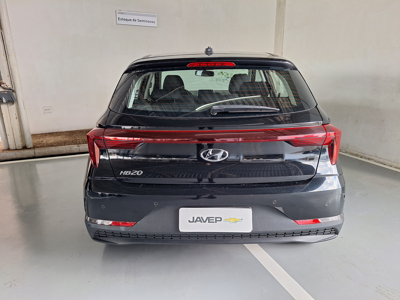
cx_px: 200
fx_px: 266
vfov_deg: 58.9
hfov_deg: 73.9
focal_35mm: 23
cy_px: 150
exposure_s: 1/40
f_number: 1.8
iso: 64
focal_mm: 5.54
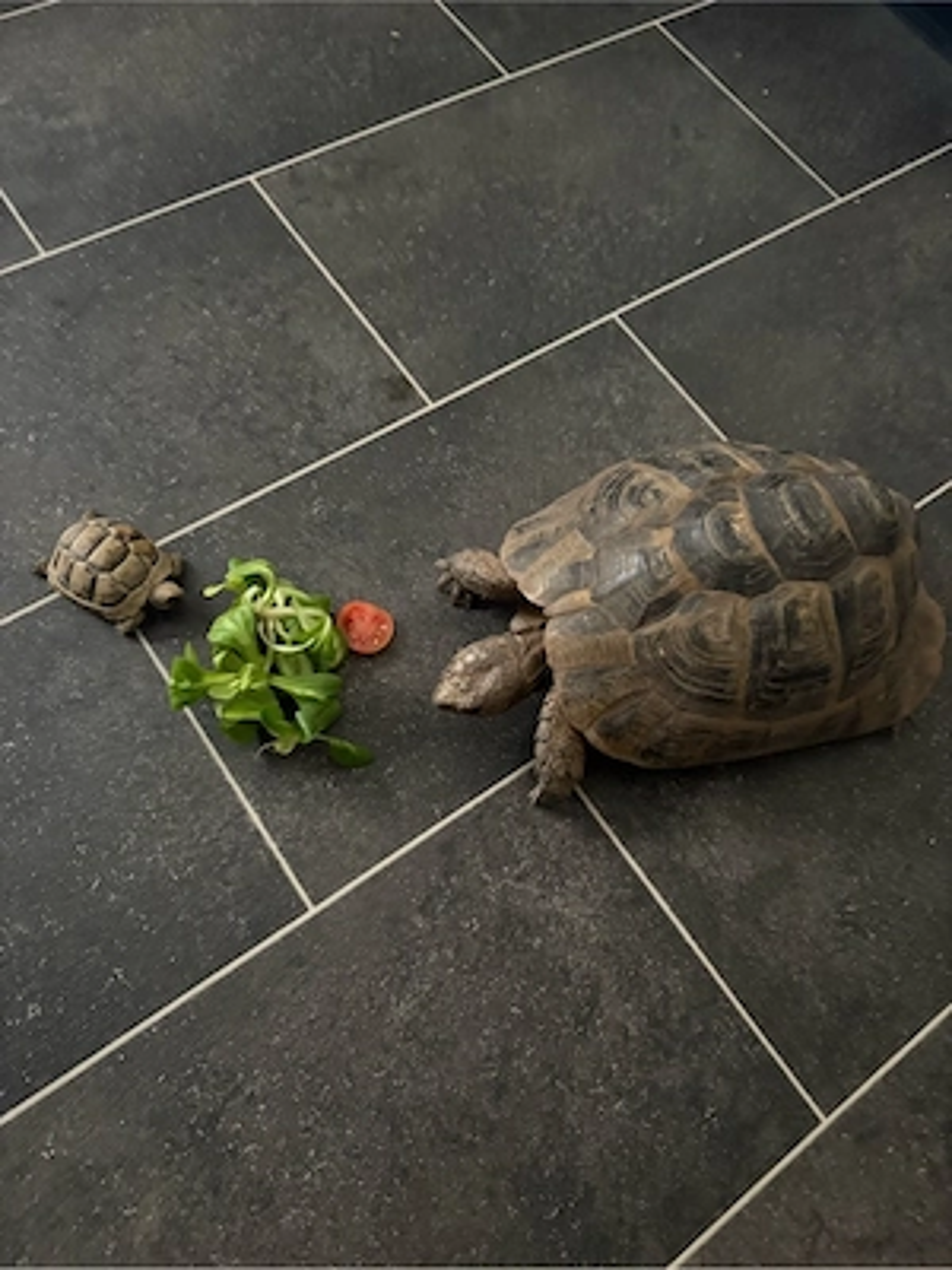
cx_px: 476
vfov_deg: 67.3
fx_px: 953
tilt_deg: -64.6
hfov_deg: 53.1
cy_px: 635
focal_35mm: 26
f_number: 1.6
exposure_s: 1/26
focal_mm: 5.96
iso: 1000
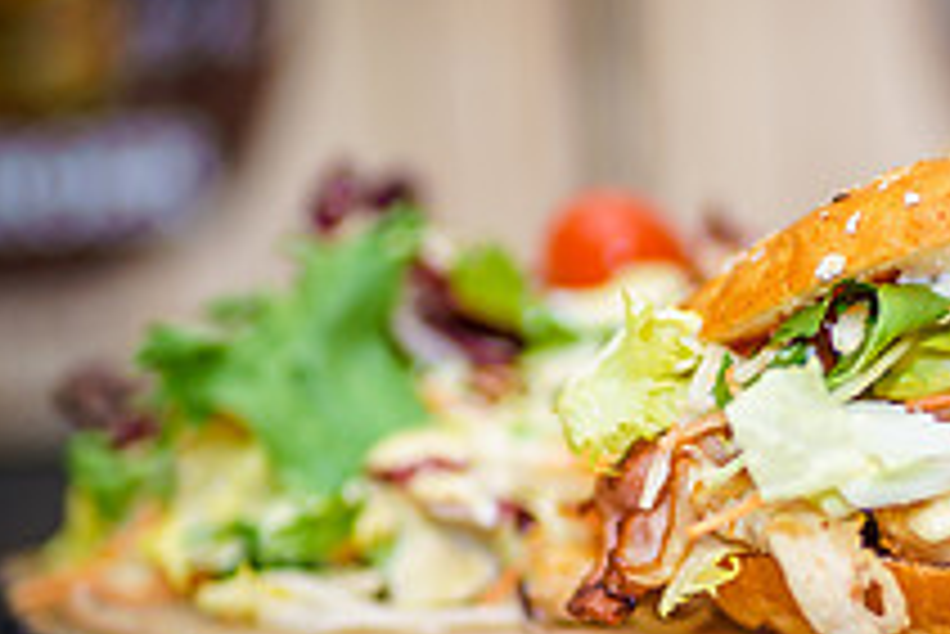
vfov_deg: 5.8
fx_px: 6311
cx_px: 1071
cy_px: 386
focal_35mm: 239
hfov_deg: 8.5
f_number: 1.8
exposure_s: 1/80
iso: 100
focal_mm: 85
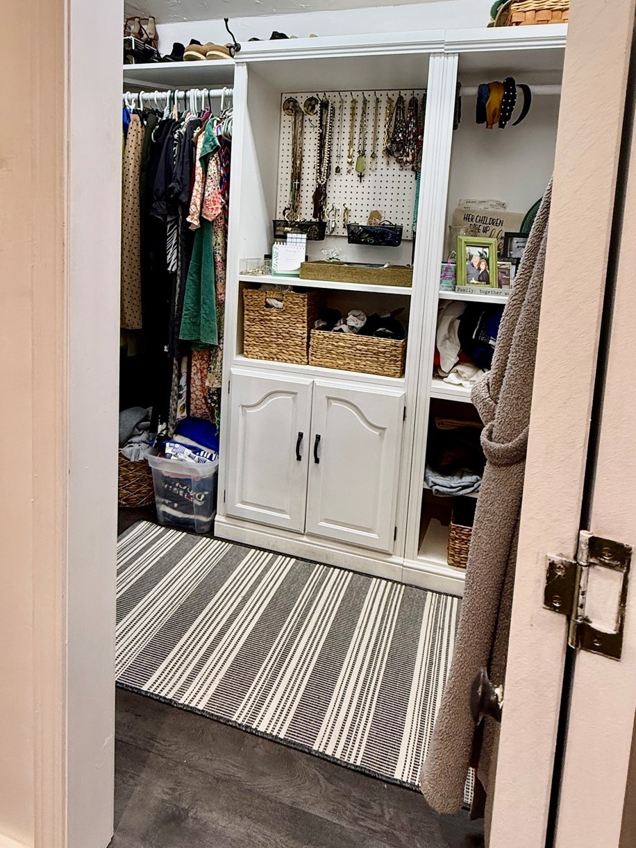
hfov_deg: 61.1
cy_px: 298
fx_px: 539
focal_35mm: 22
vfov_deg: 74.5
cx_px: 322
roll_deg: -3.6
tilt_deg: -6.2
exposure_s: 1/120
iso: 200
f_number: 2.2
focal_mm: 2.22
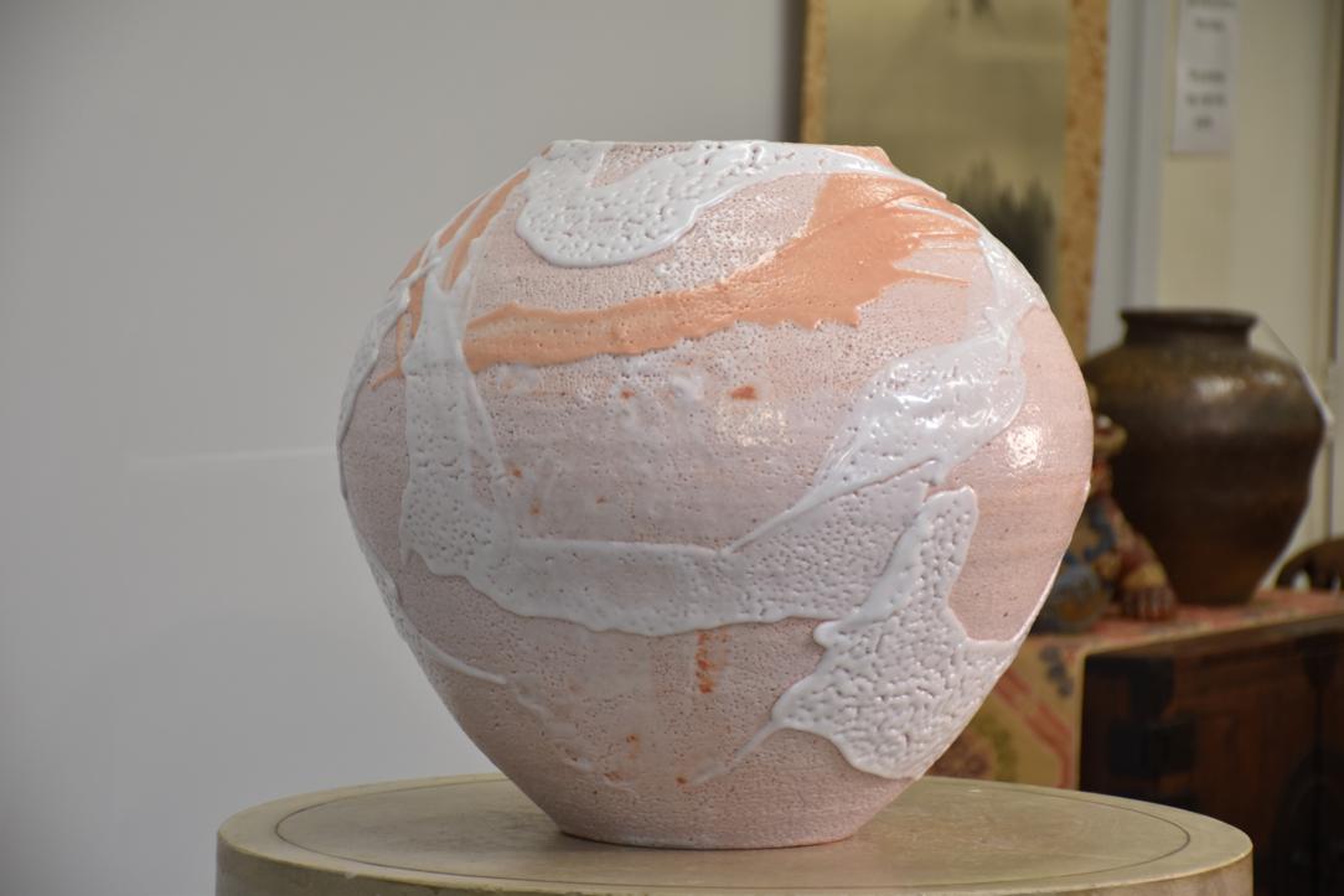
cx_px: 672
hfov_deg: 15.2
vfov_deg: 10.2
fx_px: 5040
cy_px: 448
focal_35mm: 135
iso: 400
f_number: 5.3
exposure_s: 1/30
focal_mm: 90
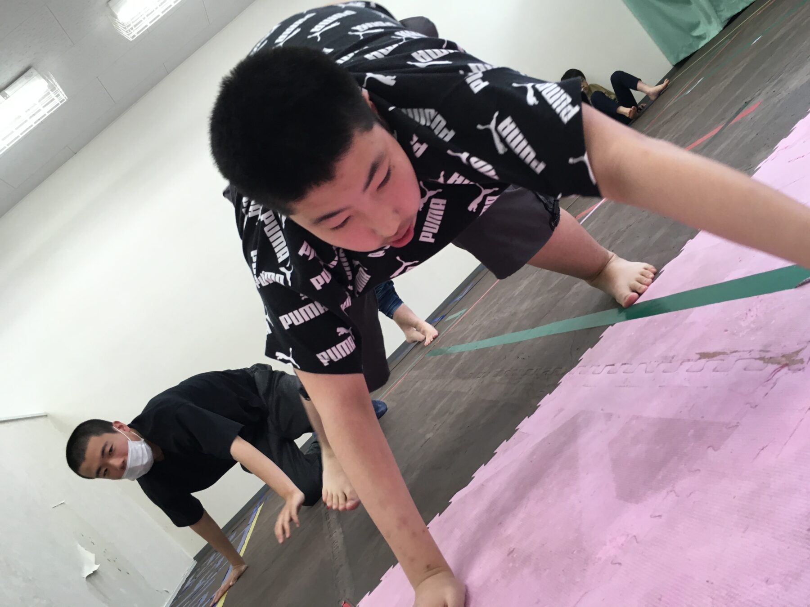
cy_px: 304
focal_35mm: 29
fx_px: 679
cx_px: 405
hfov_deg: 61.7
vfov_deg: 48.2
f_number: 2.2
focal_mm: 4.15
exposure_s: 1/30
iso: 40
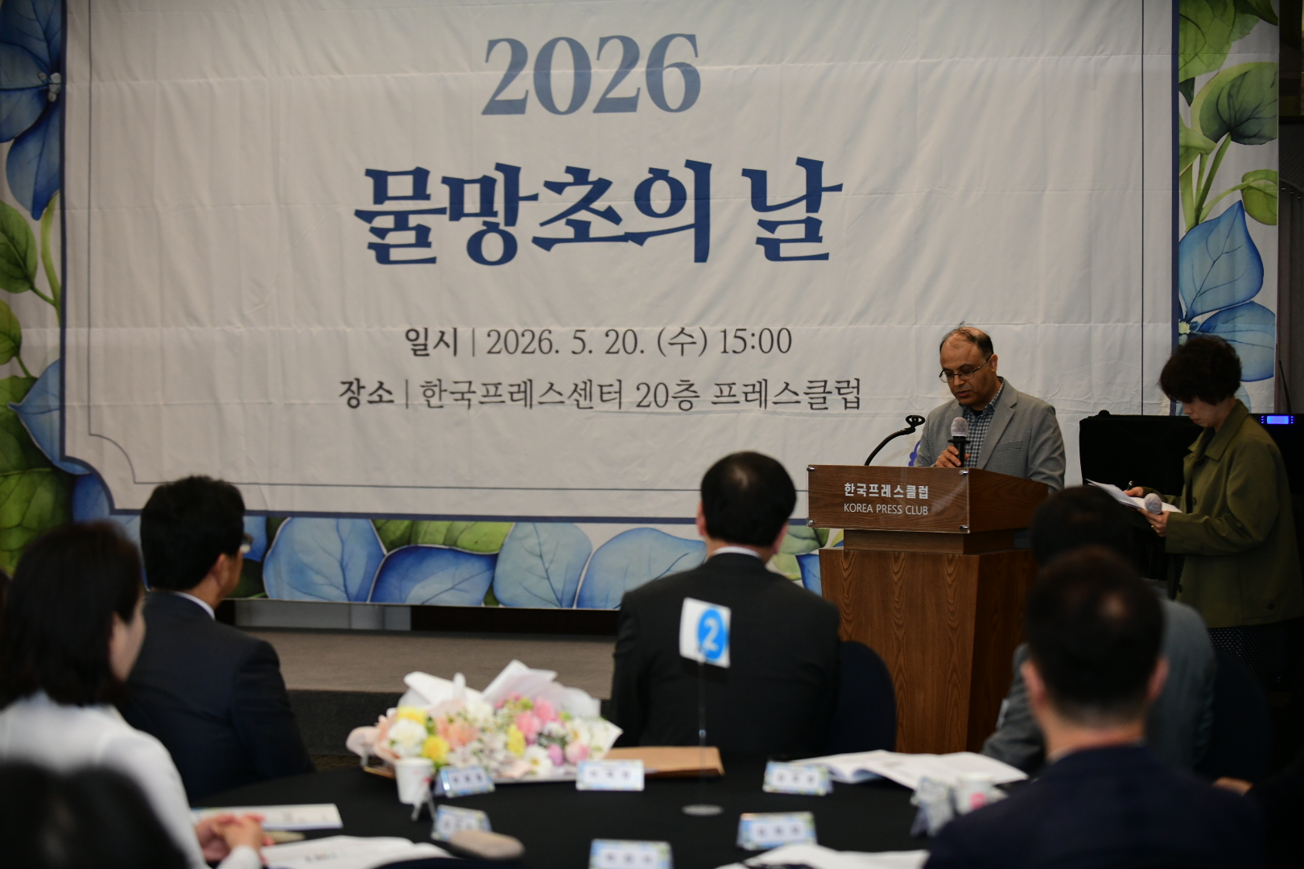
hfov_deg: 23.6
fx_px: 3115
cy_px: 434
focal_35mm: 86
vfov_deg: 15.9
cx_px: 652
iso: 1600
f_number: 2.8
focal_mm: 86
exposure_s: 1/160
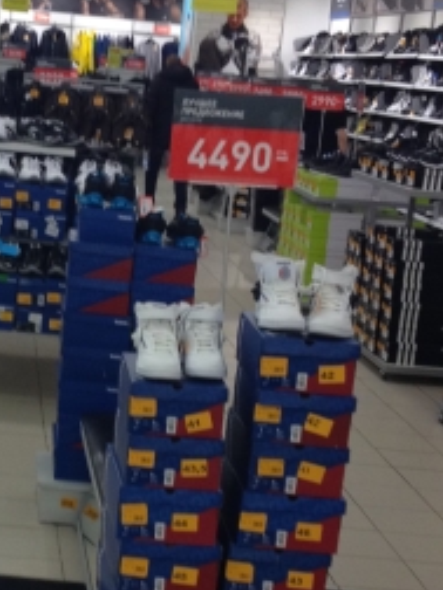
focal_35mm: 87
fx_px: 1485
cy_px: 380
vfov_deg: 22.4
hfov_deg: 16.7
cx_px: 23
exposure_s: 1/120
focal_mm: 4.28
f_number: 2.4
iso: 100
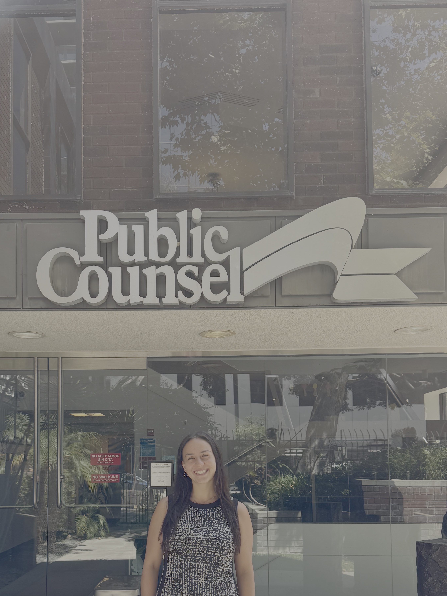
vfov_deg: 47.7
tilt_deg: +3.0
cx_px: 178
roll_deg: -0.1
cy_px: 425
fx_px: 654
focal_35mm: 38
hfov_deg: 37.6
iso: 80
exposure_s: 1/379
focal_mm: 6.76
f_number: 1.78
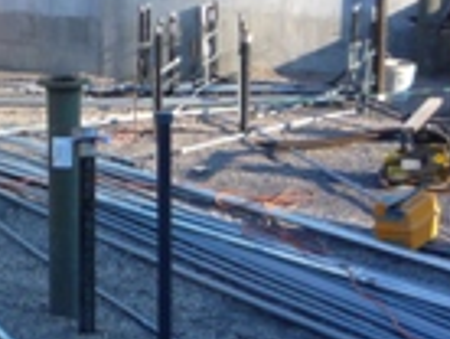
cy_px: 130
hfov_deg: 17.7
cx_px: -124
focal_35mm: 104
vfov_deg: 14.3
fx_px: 1354
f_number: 4
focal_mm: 5.2
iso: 100
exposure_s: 1/160
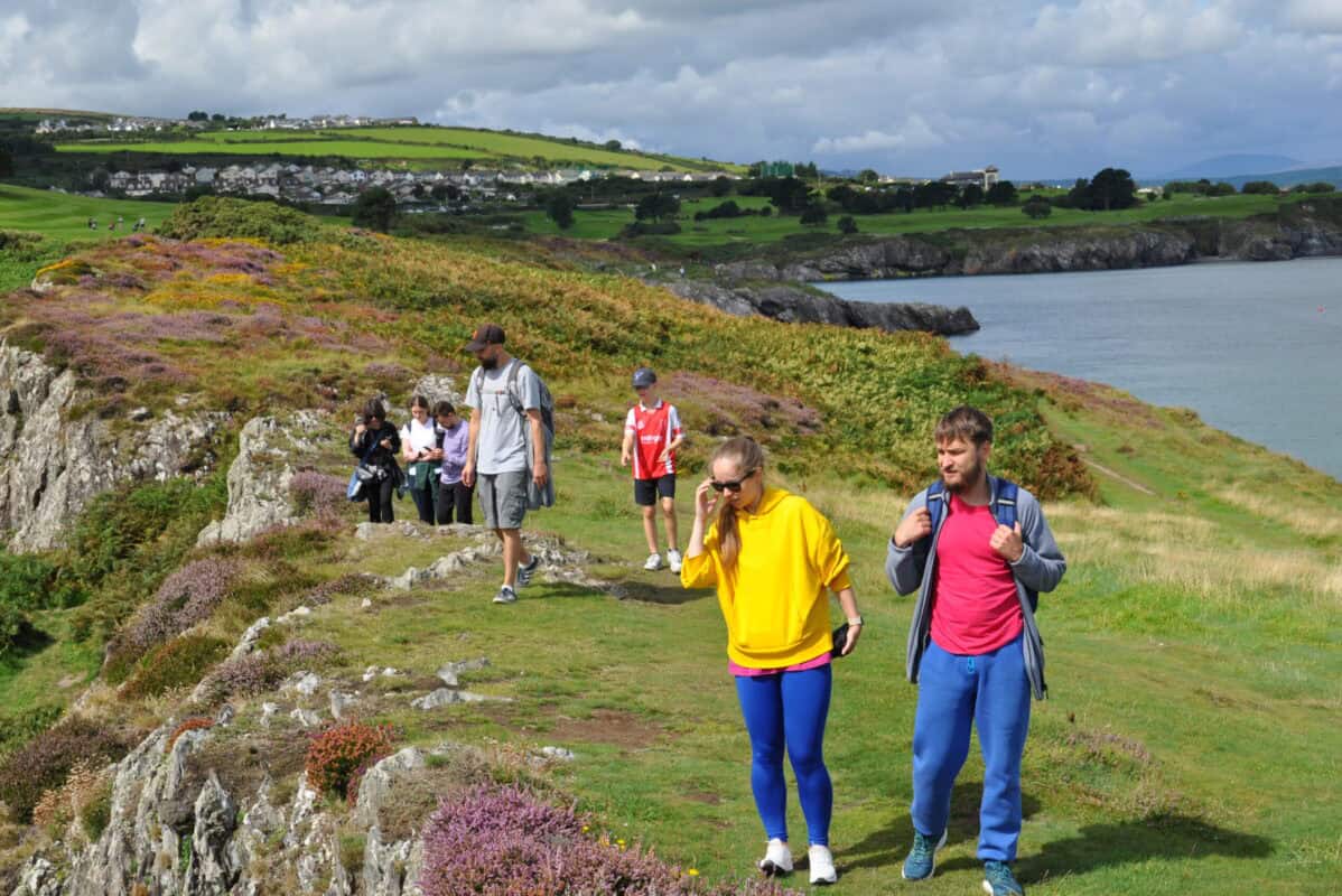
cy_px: 448
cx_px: 671
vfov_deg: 22.6
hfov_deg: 33.4
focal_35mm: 60
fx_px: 2238
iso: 200
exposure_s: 1/400
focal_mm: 40
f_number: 10
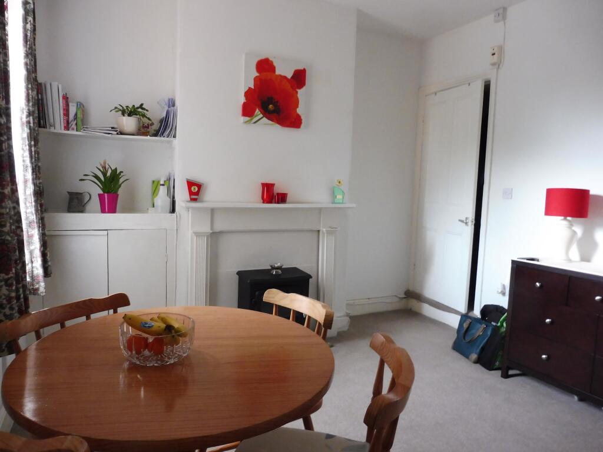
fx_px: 418
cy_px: 226
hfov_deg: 71.6
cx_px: 302
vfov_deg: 56.8
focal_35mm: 24
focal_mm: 4.3
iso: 400
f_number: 3.3
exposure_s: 1/13
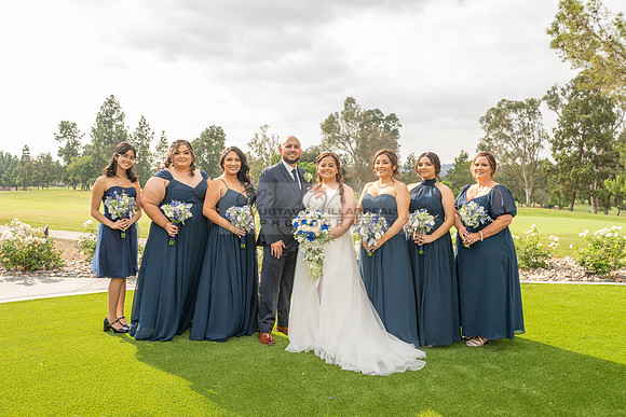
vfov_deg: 42.3
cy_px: 208
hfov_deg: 60.3
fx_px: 539
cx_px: 313
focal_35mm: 31
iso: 200
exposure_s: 1/200
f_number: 6.3
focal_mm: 31
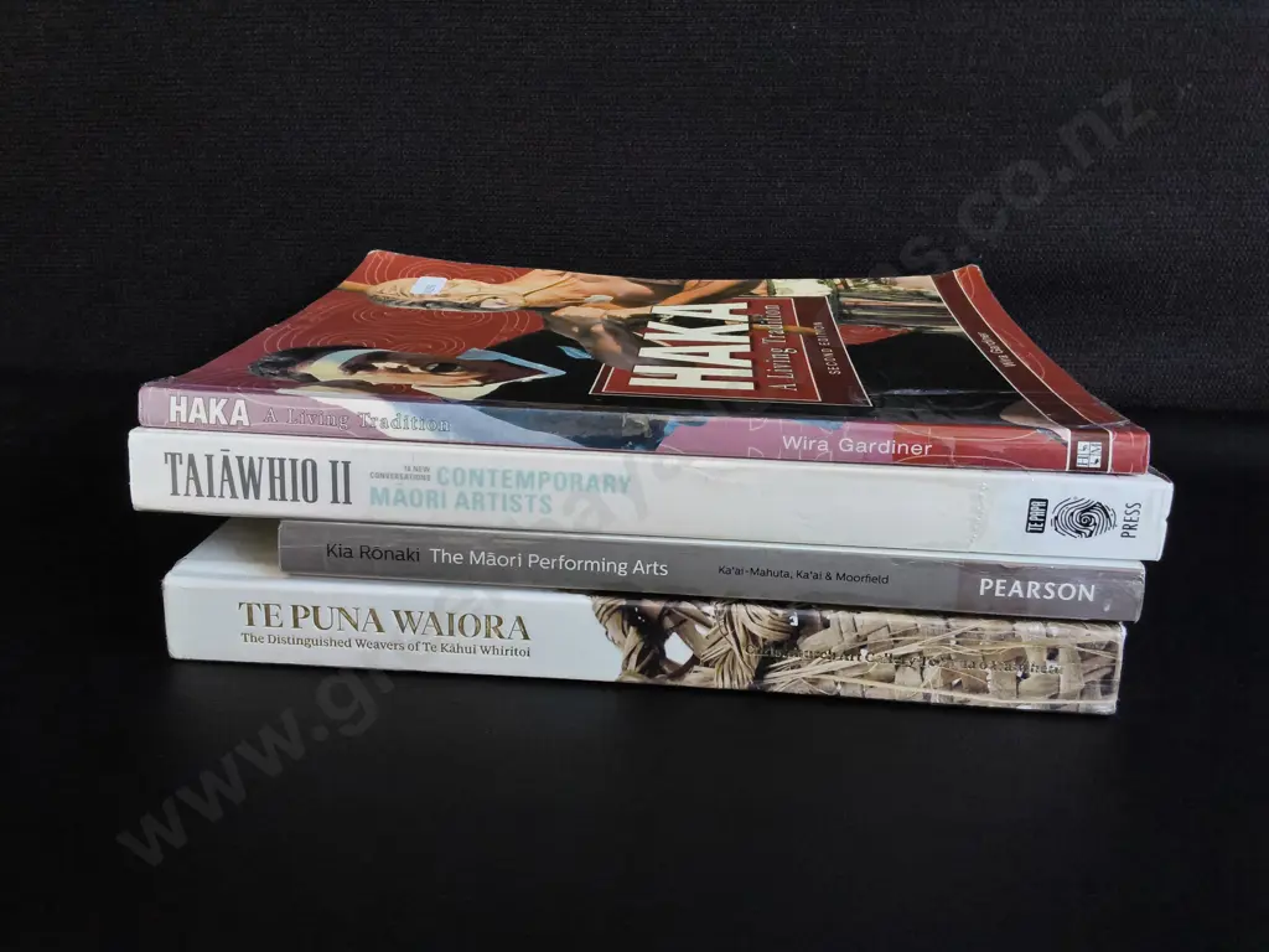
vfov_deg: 51.4
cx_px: 634
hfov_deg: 65.3
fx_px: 990
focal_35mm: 27
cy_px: 476
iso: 250
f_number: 2
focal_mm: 2.87
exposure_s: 1/120
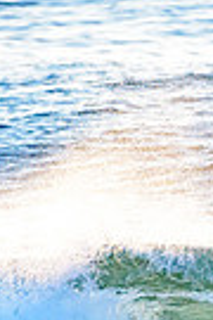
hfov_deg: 0.6
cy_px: 402
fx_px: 19009
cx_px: 336
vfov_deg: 1.0
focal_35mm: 2142
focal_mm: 500
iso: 900
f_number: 5.6
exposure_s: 1/2000
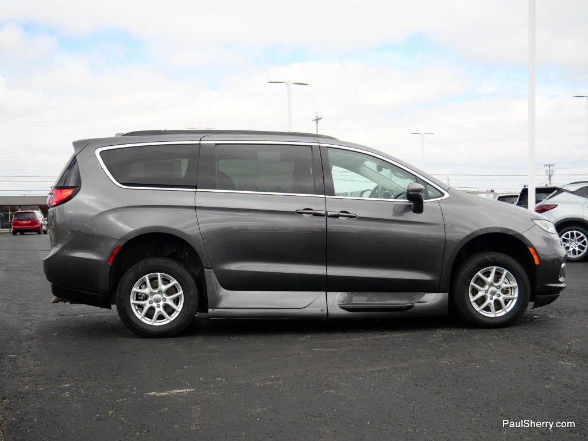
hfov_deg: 42.9
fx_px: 747
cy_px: 220
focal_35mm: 44
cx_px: 294
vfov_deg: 32.9
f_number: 4.2
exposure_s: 1/250
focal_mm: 22
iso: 200
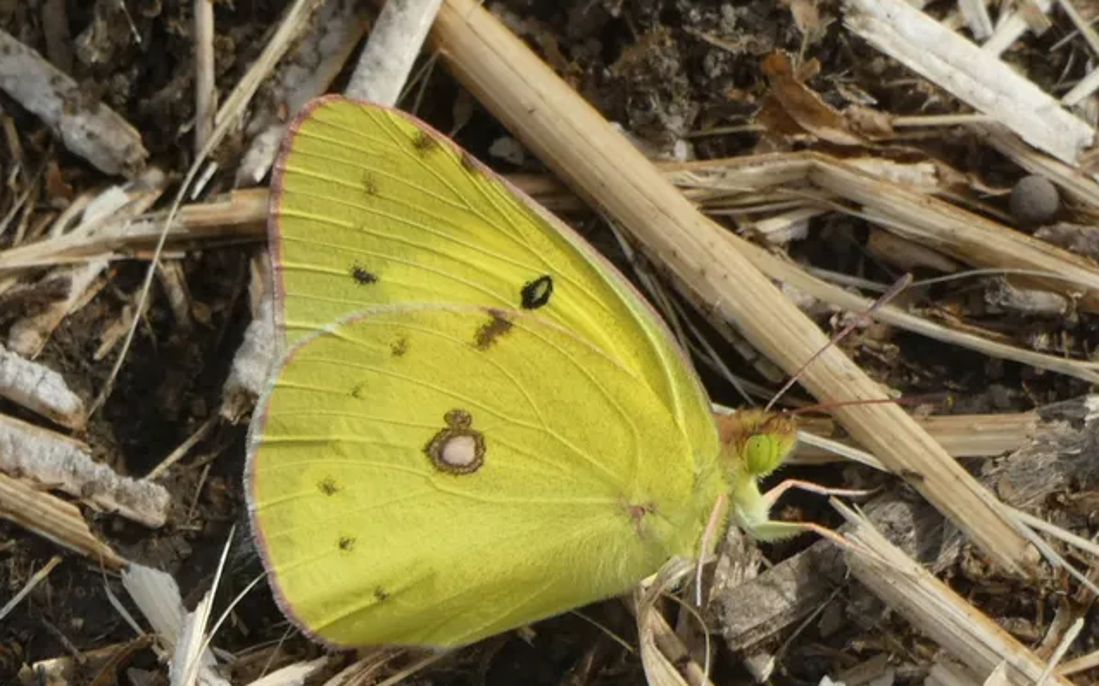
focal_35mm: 310
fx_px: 9284
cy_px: 365
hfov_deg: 6.8
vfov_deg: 4.2
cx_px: 549
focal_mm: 52.2
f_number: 5.5
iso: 80
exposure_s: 1/160
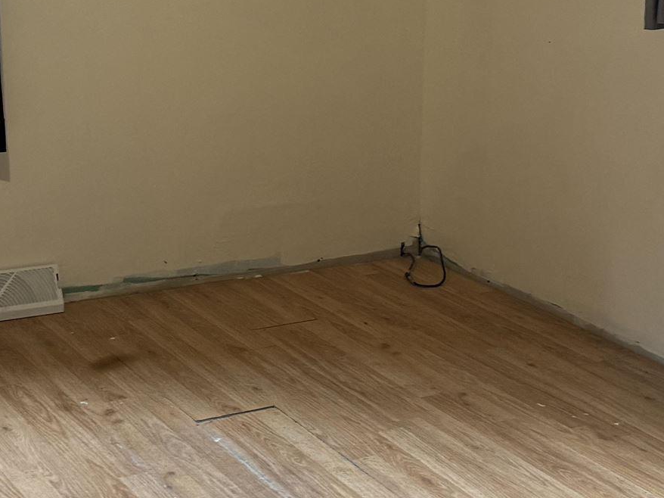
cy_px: -70
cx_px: 289
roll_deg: -0.6
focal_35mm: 84
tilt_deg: -3.0
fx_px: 1611
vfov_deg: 16.9
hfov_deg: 23.3
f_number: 1.78
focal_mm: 6.76
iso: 200
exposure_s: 1/64
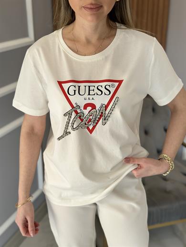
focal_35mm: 48
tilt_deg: -21.7
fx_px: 344
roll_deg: +0.1
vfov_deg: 39.7
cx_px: 93
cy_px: 124
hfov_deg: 30.3
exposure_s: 1/155
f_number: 1.78
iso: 80
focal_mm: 6.86
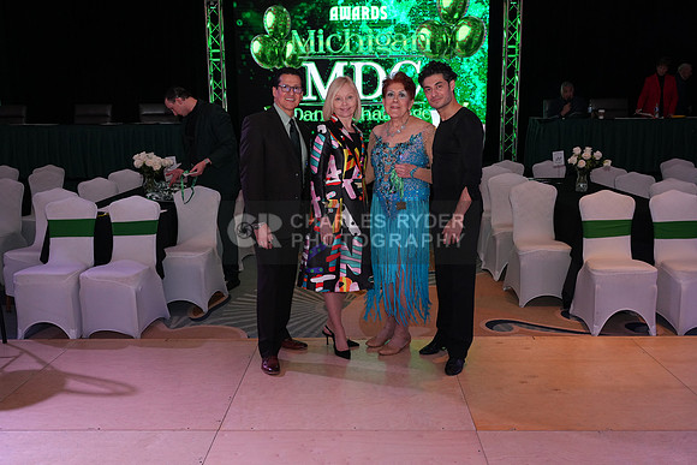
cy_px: 232
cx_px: 348
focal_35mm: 32
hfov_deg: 58.7
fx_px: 620
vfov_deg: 41.1
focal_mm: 32
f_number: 7.1
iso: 2000
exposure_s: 1/250
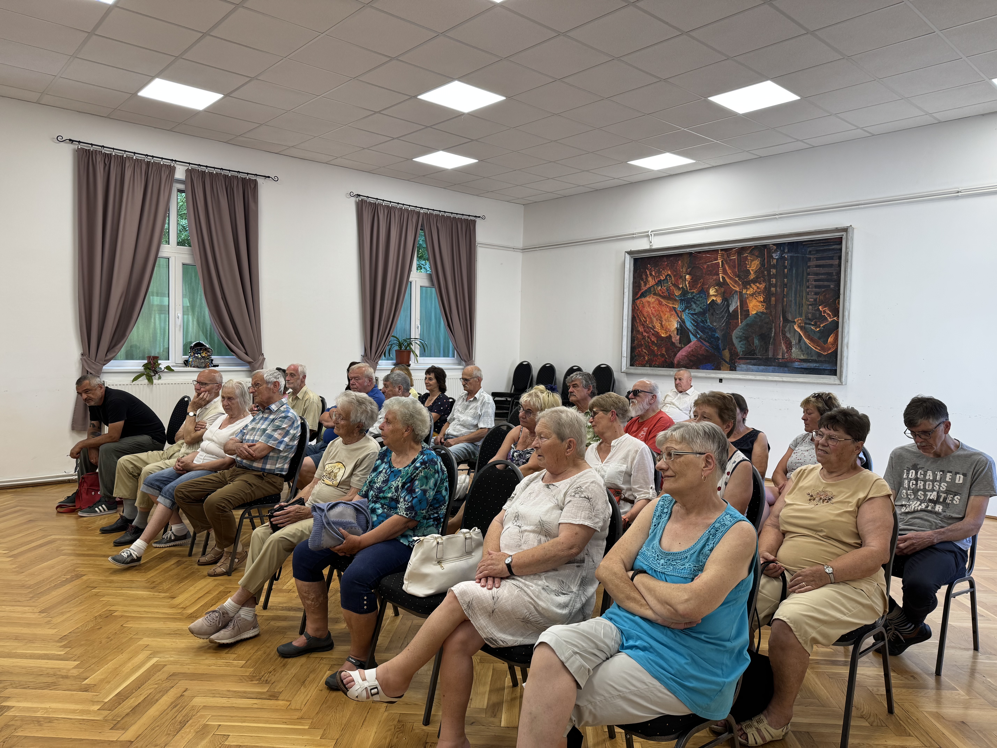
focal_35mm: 24
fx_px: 691
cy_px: 374
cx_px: 498
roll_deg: -1.0
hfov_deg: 71.6
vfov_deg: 56.8
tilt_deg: -1.9
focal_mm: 6.76
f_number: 1.78
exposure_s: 1/100
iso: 125
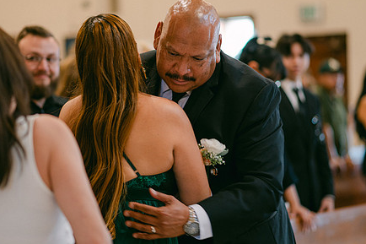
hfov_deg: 17.6
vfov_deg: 11.8
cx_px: 171
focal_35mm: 116
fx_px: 1179
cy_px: 99
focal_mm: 85
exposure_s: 1/125
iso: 320
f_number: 1.8
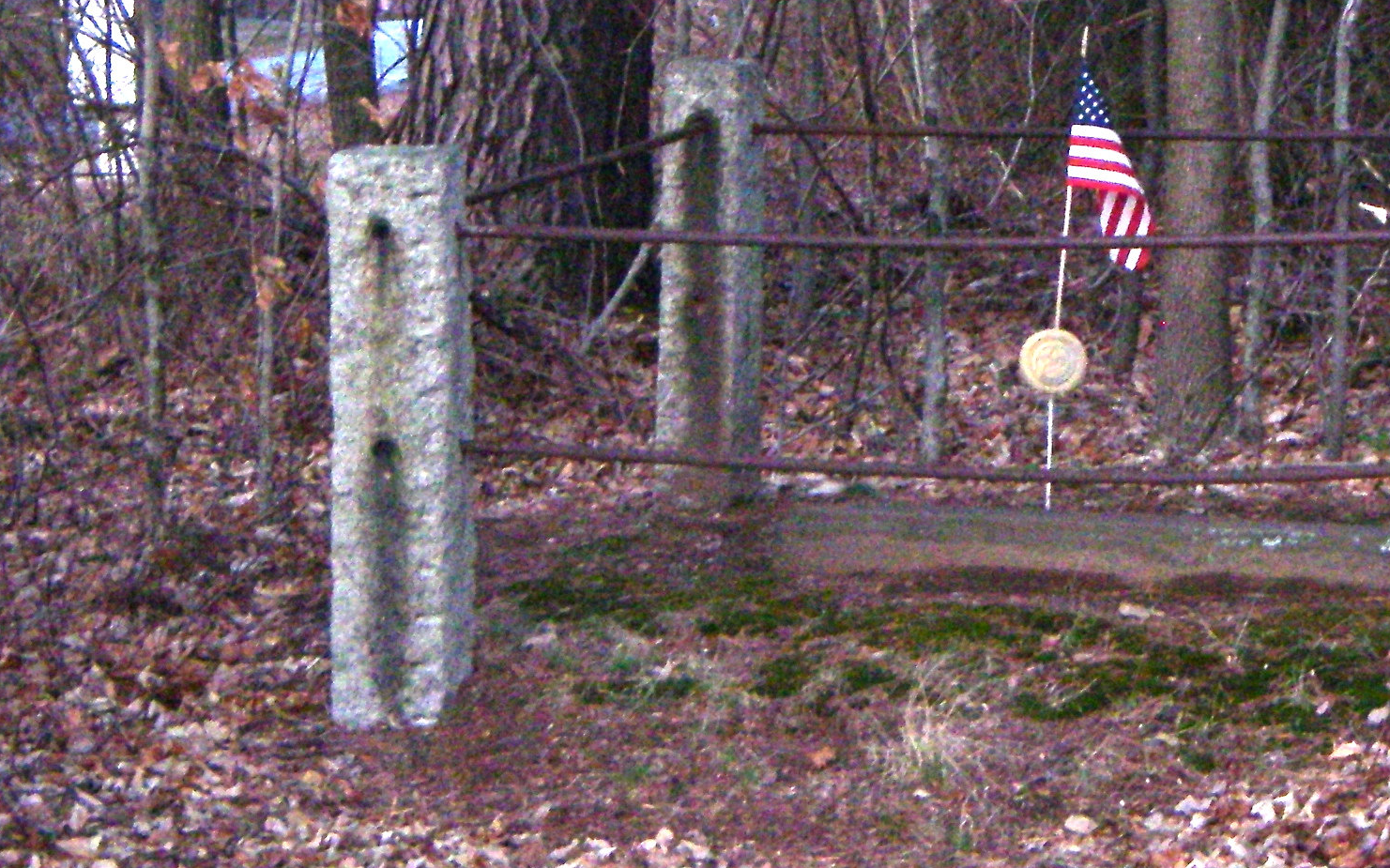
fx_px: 4810
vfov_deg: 10.3
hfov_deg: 16.3
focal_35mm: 127
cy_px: 301
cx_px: 1206
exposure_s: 1/60
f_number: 3.7
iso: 320
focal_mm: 10.5
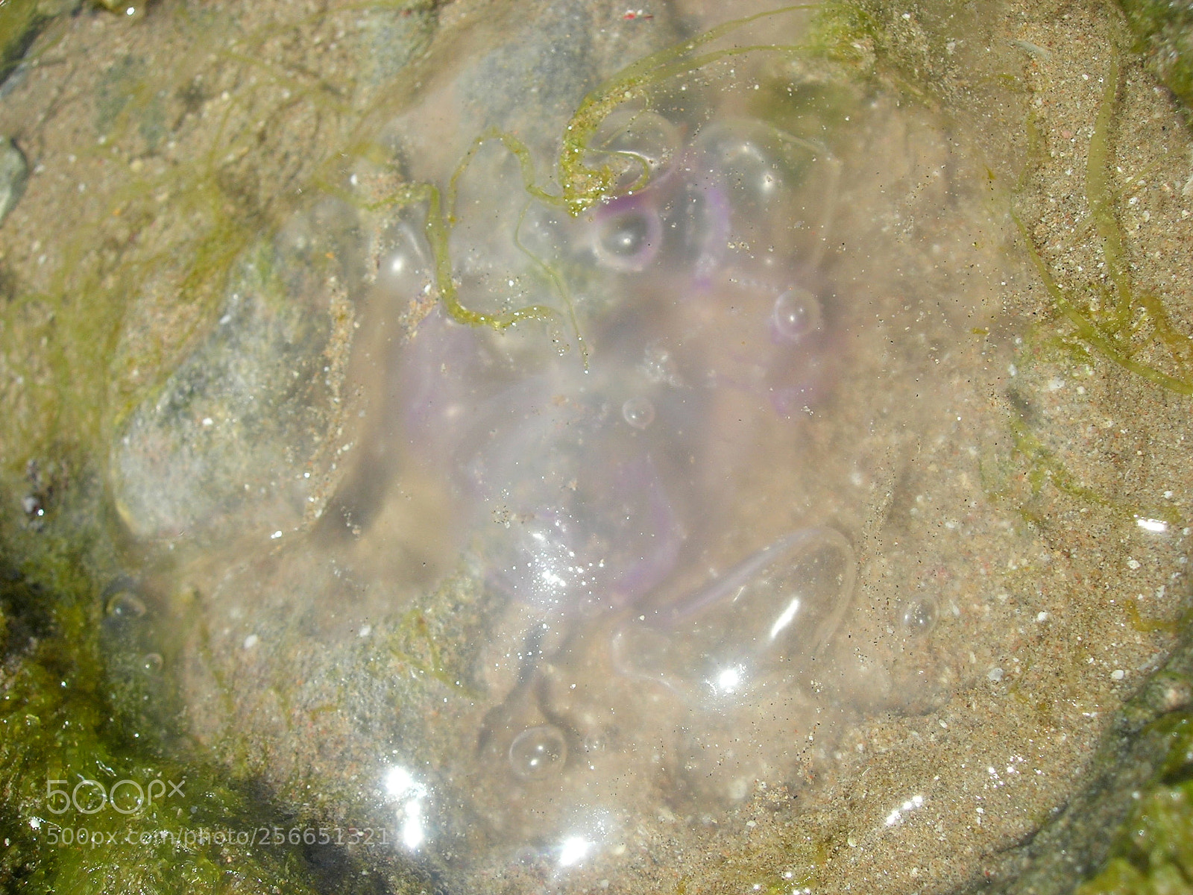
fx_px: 1310
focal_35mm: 38
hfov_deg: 49.0
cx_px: 596
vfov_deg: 37.7
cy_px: 448
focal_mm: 7.8
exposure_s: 1/553
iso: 64
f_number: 4.8
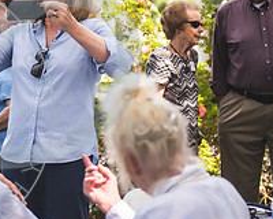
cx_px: -18
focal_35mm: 191
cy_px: -2
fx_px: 1543
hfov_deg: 10.0
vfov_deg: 8.1
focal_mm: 70
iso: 200
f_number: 2.8
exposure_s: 1/400
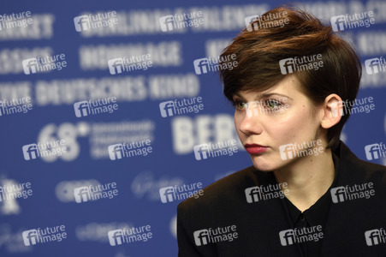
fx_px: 2812
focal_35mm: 262
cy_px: 128
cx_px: 193
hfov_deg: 7.9
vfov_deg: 5.2
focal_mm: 175
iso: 640
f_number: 3.5
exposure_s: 1/250
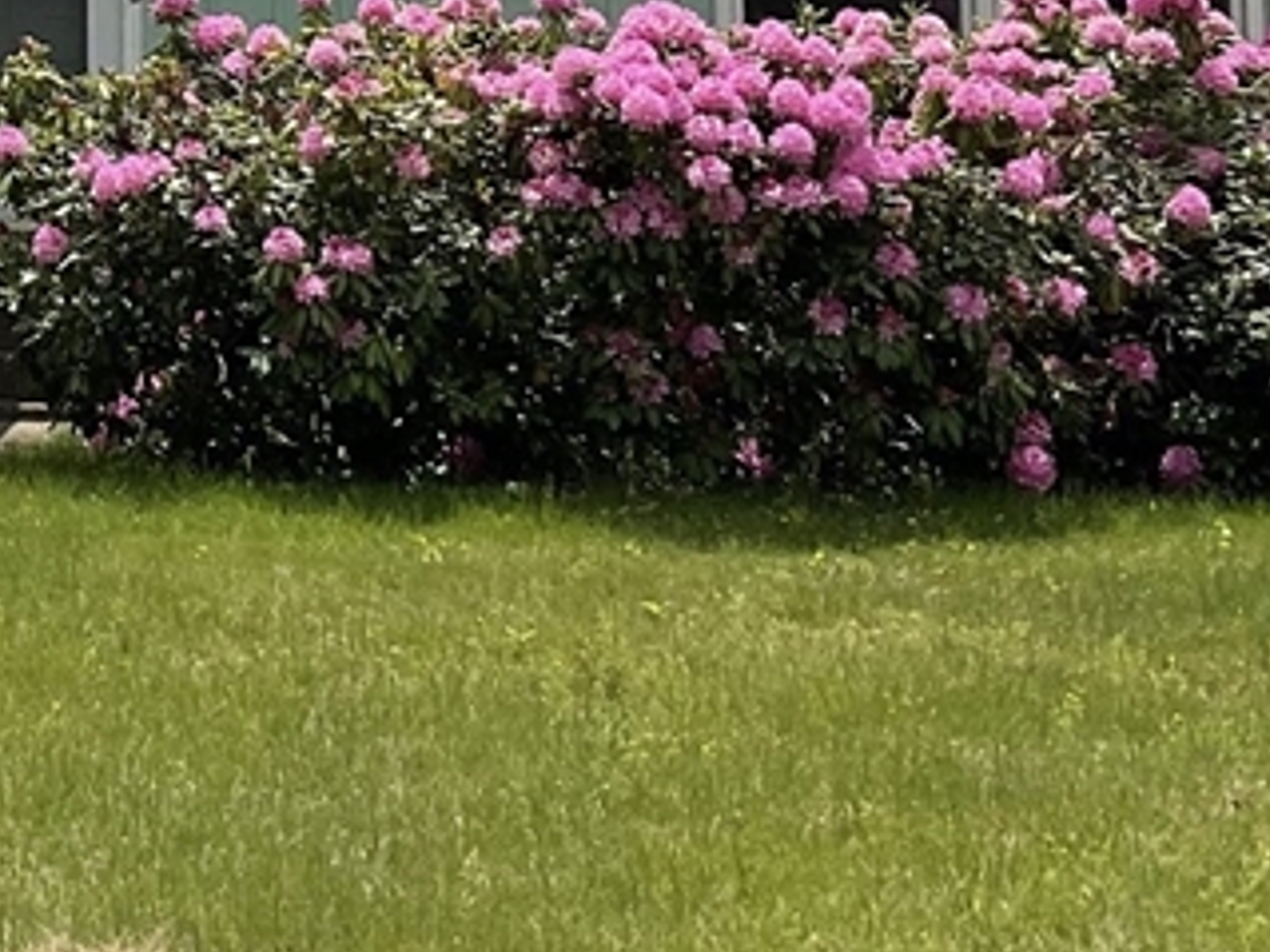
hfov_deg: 20.1
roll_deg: -0.9
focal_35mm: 93
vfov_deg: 15.2
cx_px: -143
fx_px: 3411
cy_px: -247
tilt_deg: +5.1
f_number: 1.8
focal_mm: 3
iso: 16
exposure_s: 1/5814
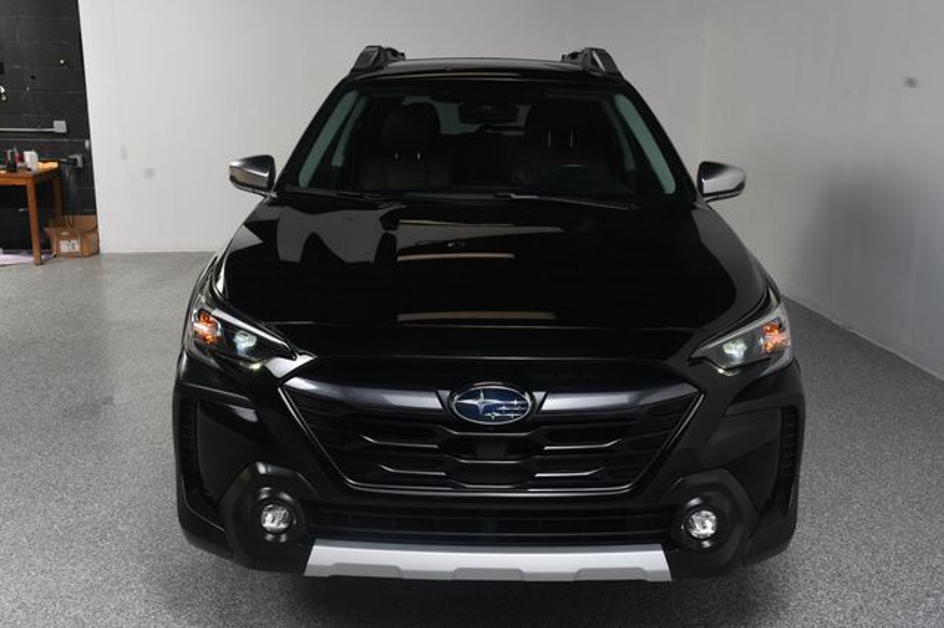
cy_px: 314
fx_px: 1022
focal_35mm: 39
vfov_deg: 34.2
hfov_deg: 49.6
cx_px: 472
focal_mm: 26
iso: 100
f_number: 11
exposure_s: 1/160
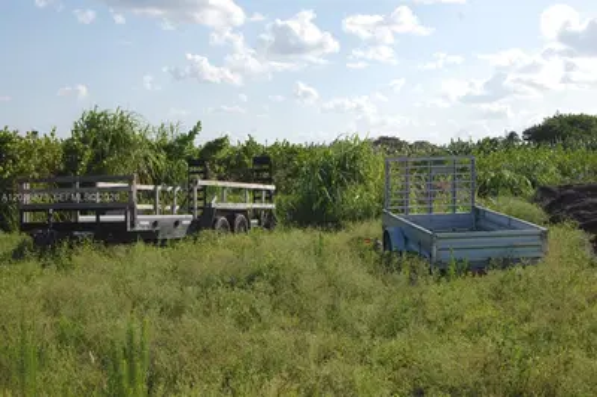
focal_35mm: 57
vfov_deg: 23.7
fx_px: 944
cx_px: 298
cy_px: 198
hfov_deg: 35.1
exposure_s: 1/320
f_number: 9
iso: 200
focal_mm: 38
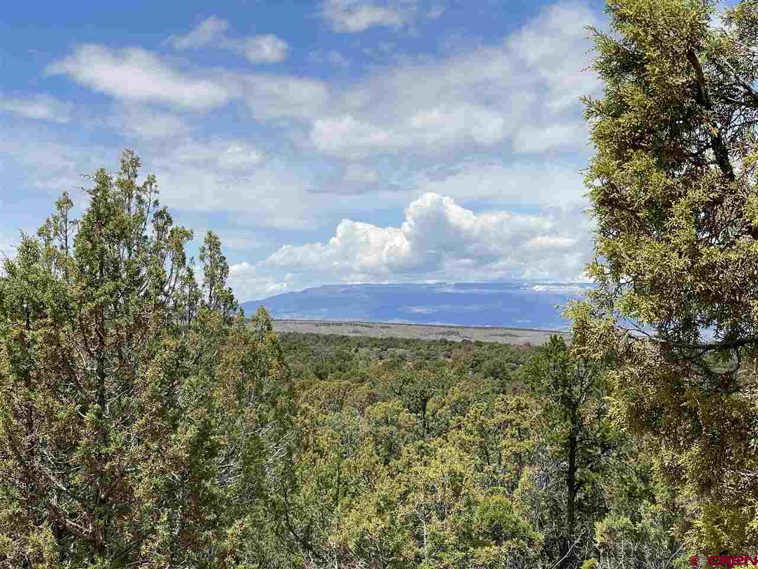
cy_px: 284
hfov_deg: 30.3
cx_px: 379
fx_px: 1401
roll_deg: -0.9
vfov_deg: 22.9
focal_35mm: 64
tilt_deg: +0.0
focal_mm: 7.5
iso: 20
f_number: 2.2
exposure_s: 1/1876
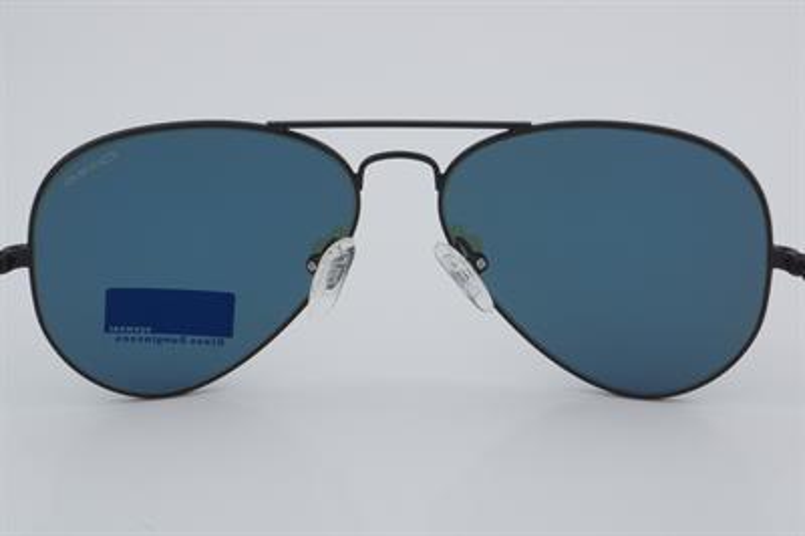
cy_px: 268
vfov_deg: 20.1
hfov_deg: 29.9
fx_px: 1508
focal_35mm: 68
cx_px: 402
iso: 100
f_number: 32
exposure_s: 1/4
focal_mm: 45
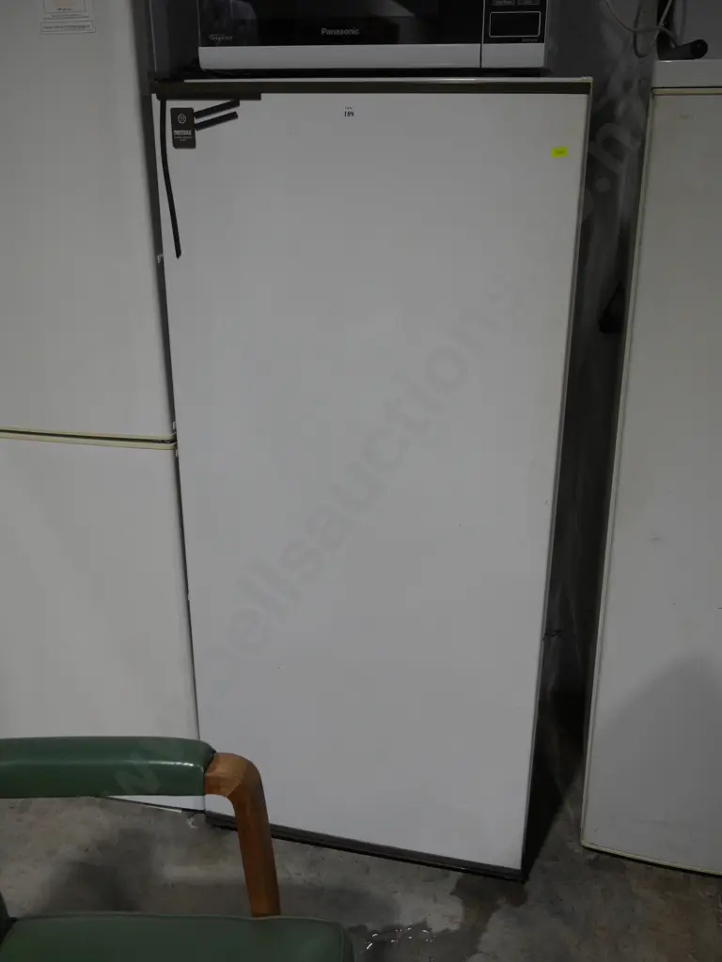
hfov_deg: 41.8
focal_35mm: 34
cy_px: 481
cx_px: 361
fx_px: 946
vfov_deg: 54.0
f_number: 4
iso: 200
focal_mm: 17
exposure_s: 1/100
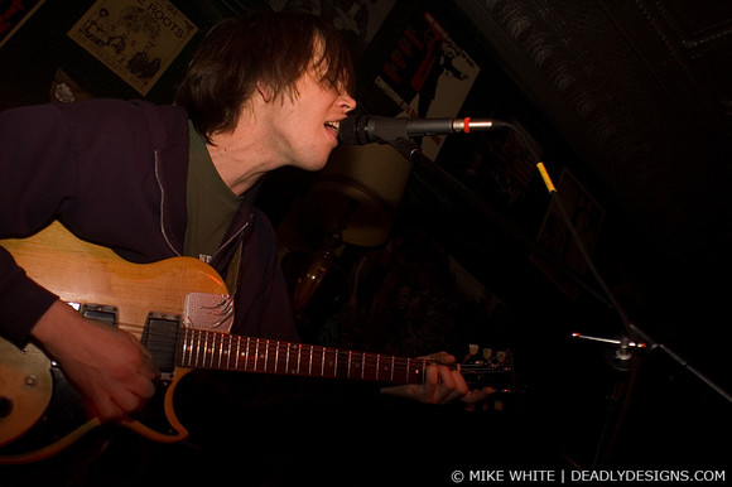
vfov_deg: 43.6
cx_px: 366
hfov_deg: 62.0
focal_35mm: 30
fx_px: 610
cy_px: 244
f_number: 2.8
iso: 800
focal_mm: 20
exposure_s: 1/50
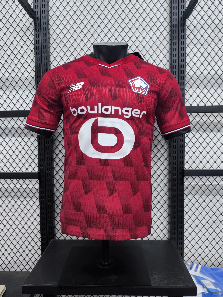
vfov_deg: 73.9
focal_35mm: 23
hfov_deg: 58.9
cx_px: 112
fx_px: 198
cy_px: 148
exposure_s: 1/50
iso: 500
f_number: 1.65
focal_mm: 6.14
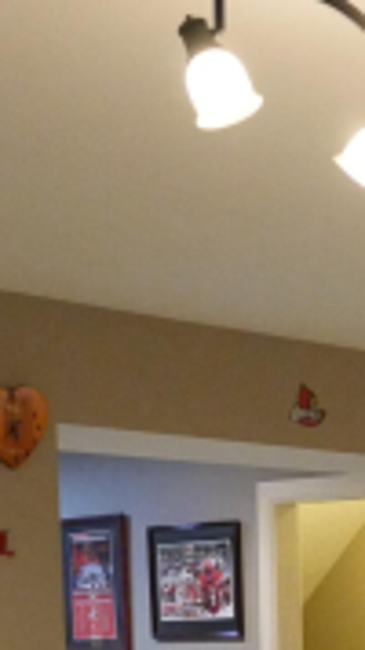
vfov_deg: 20.2
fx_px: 1688
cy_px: 811
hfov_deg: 11.5
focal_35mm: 98
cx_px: 655
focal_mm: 12
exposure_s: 1/125
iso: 3200
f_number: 3.2
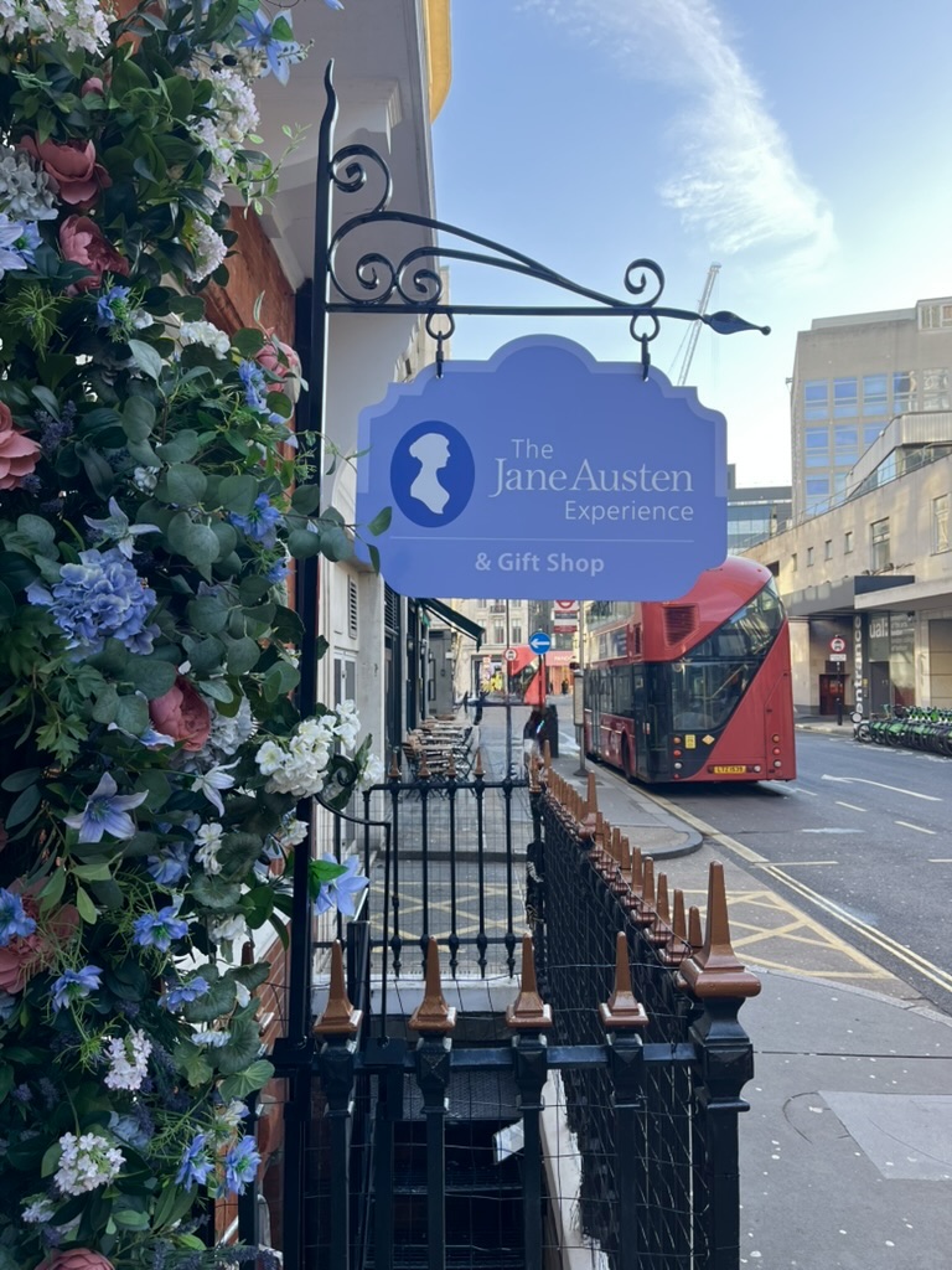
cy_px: 635
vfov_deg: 67.3
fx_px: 953
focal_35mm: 26
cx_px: 476
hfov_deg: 53.1
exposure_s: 1/326
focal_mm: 5.1
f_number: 1.6
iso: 50
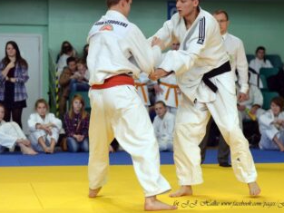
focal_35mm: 92
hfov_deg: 21.3
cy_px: 97
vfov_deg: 16.1
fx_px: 755
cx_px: 140
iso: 1000
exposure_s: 1/1250
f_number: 2.5
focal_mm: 50
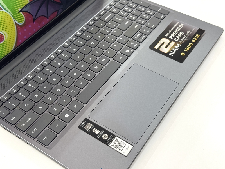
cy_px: 84
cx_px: 112
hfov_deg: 39.7
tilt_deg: -50.0
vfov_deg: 30.3
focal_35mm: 48
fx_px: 312
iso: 100
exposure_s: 1/100
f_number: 1.78
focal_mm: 6.76
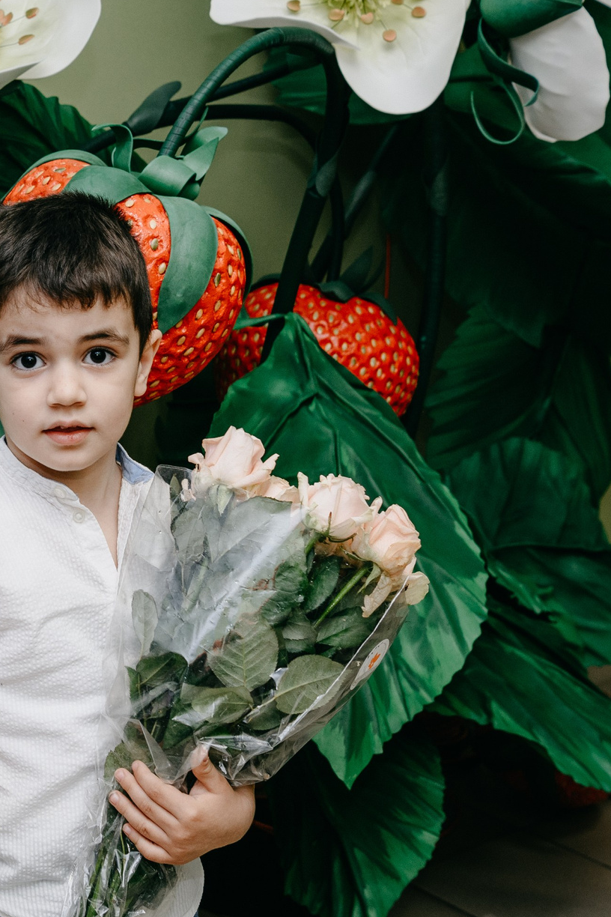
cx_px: -140
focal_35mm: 64
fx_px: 1629
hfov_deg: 19.8
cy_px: 332
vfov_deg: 31.3
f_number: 4
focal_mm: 29
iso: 320
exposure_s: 1/160
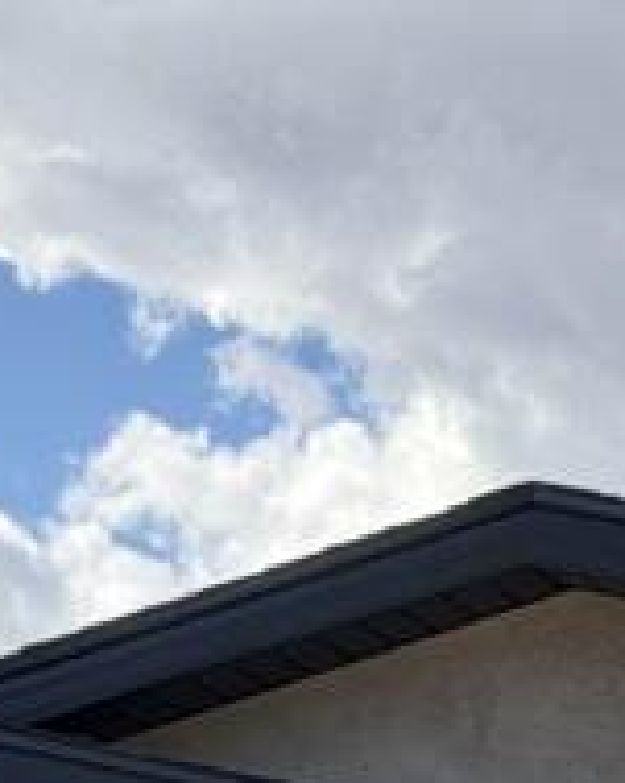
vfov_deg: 6.3
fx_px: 6919
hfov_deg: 5.1
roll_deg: +0.7
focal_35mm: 299
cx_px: 778
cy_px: 1576
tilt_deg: +4.5
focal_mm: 6.76
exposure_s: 1/3534
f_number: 1.78
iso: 100
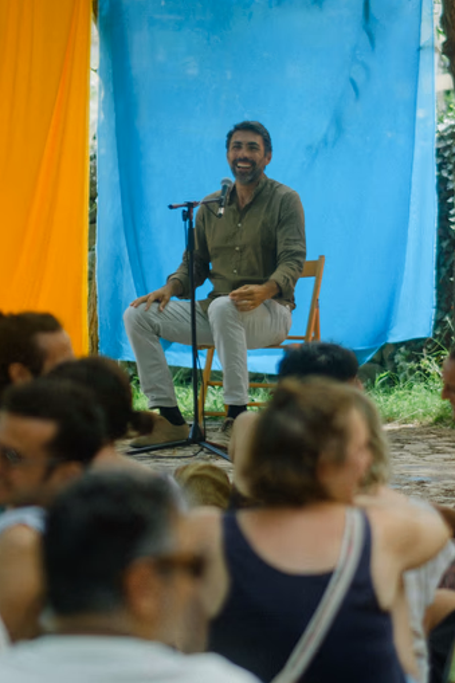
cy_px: 201
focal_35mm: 169
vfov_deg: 12.1
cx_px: 222
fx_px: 3206
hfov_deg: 8.1
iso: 160
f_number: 1.2
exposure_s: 1/640
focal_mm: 56
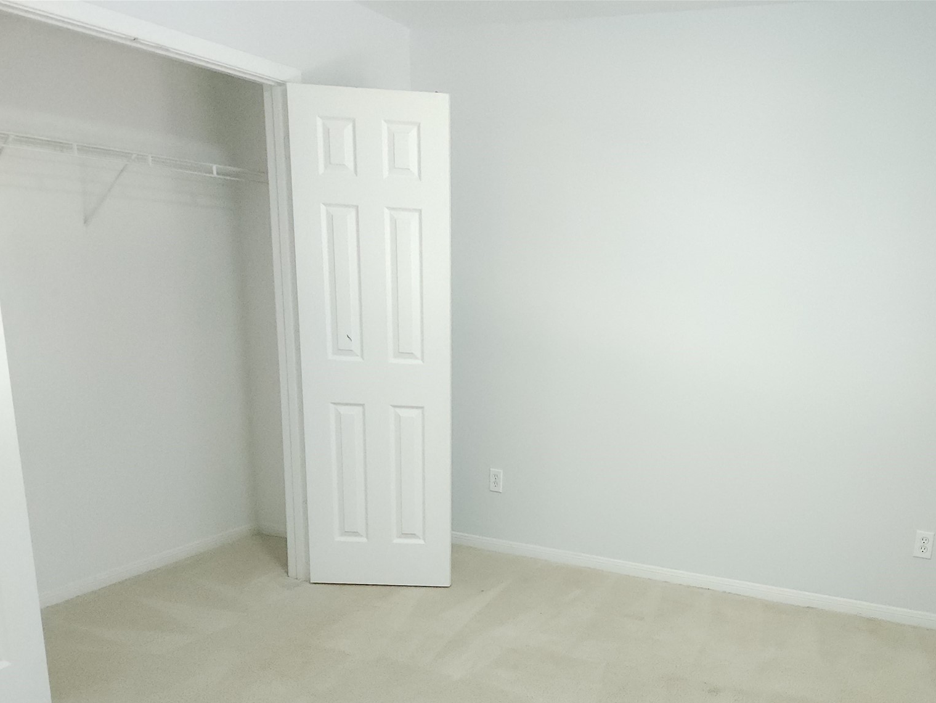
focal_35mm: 31
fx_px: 838
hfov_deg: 57.3
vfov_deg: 44.7
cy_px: 473
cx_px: 611
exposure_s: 1/429
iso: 1600
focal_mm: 5.4
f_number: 1.8
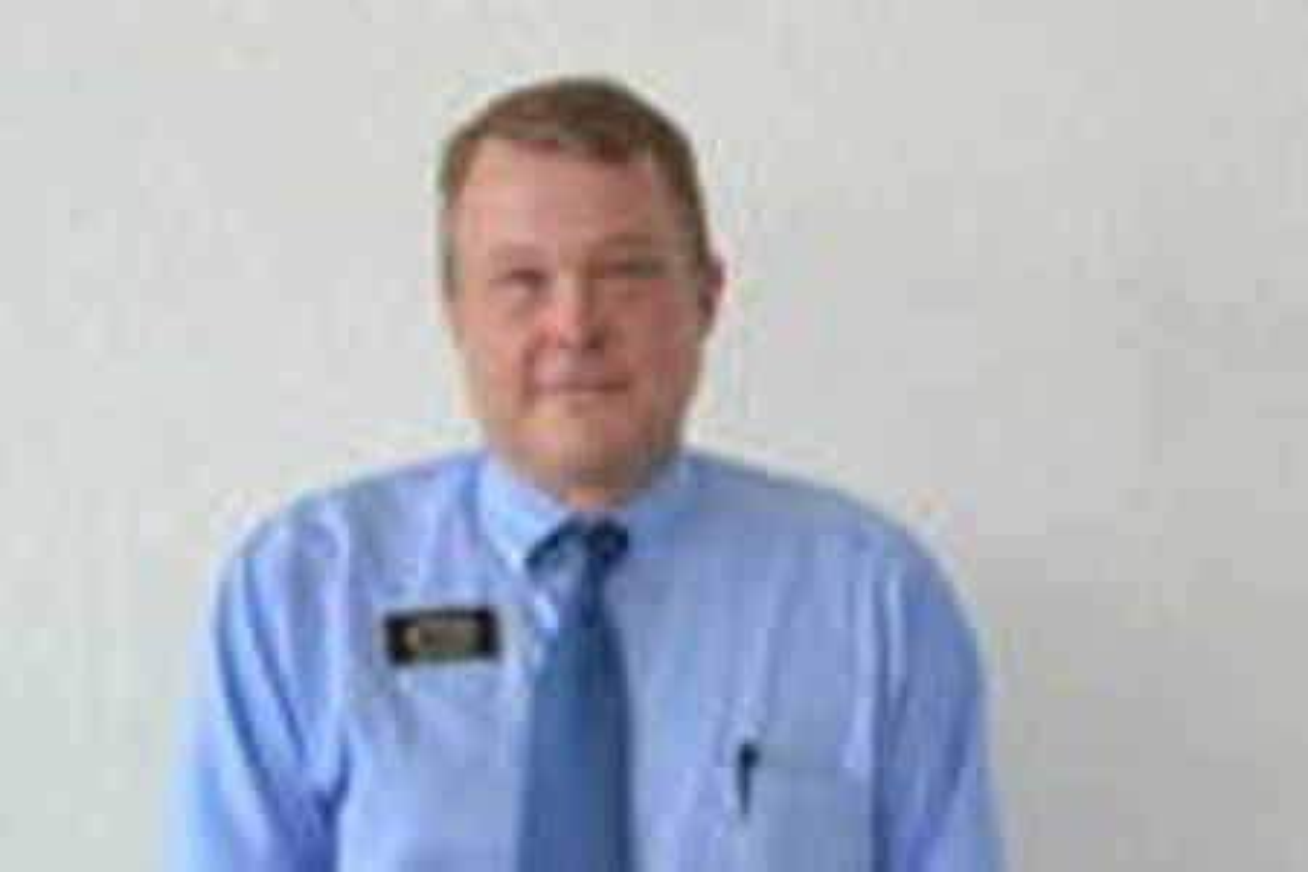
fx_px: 4632
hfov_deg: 16.1
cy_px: 436
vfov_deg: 10.8
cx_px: 654
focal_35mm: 128
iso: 1600
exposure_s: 1/640
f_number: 6.3
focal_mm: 85
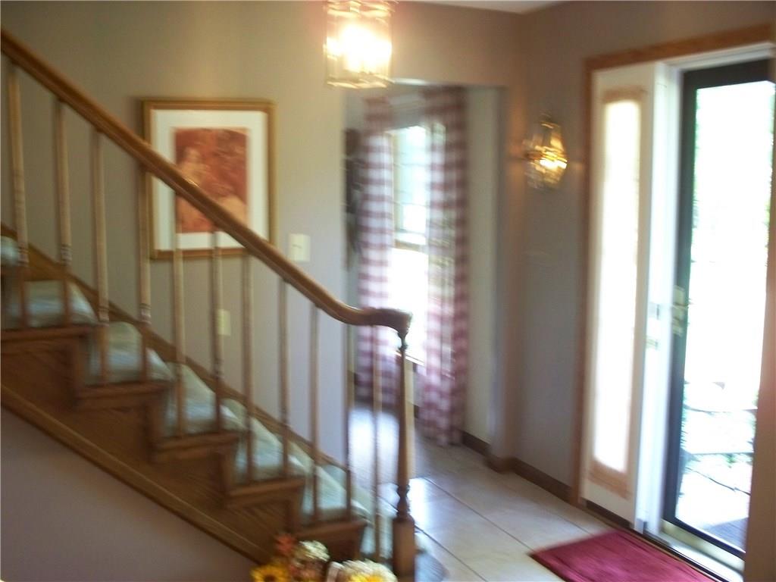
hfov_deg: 51.4
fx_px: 807
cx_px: 388
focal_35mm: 36
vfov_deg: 39.7
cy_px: 291
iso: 400
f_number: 2.8
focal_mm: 7.54
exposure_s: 1/25
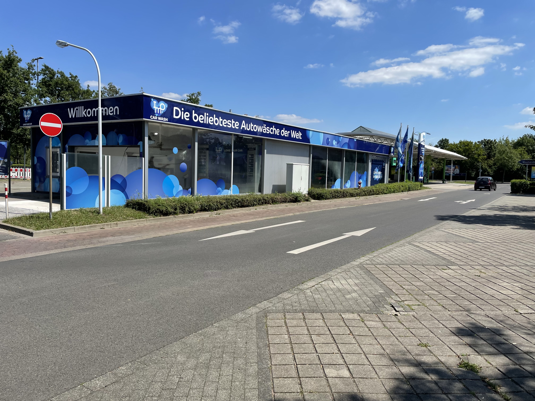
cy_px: 200
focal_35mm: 26
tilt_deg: -4.3
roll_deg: -1.8
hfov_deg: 67.3
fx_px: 402
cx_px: 268
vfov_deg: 53.1
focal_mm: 4.2
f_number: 1.6
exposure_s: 1/3610
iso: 32
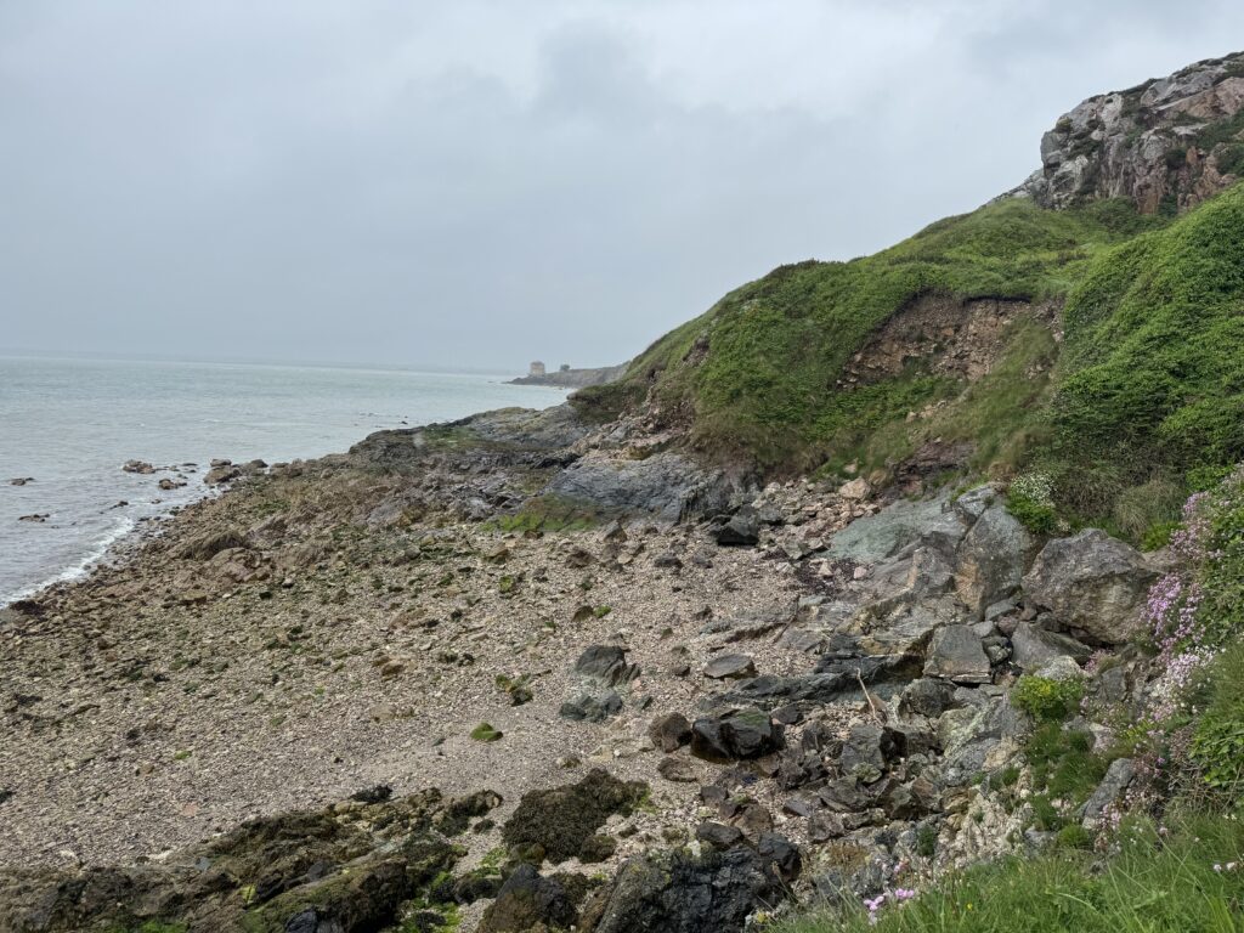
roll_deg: -1.6
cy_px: 466
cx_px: 622
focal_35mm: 24
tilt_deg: -5.9
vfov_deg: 56.8
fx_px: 862
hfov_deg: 71.6
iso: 80
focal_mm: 6.76
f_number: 1.78
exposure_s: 1/2041
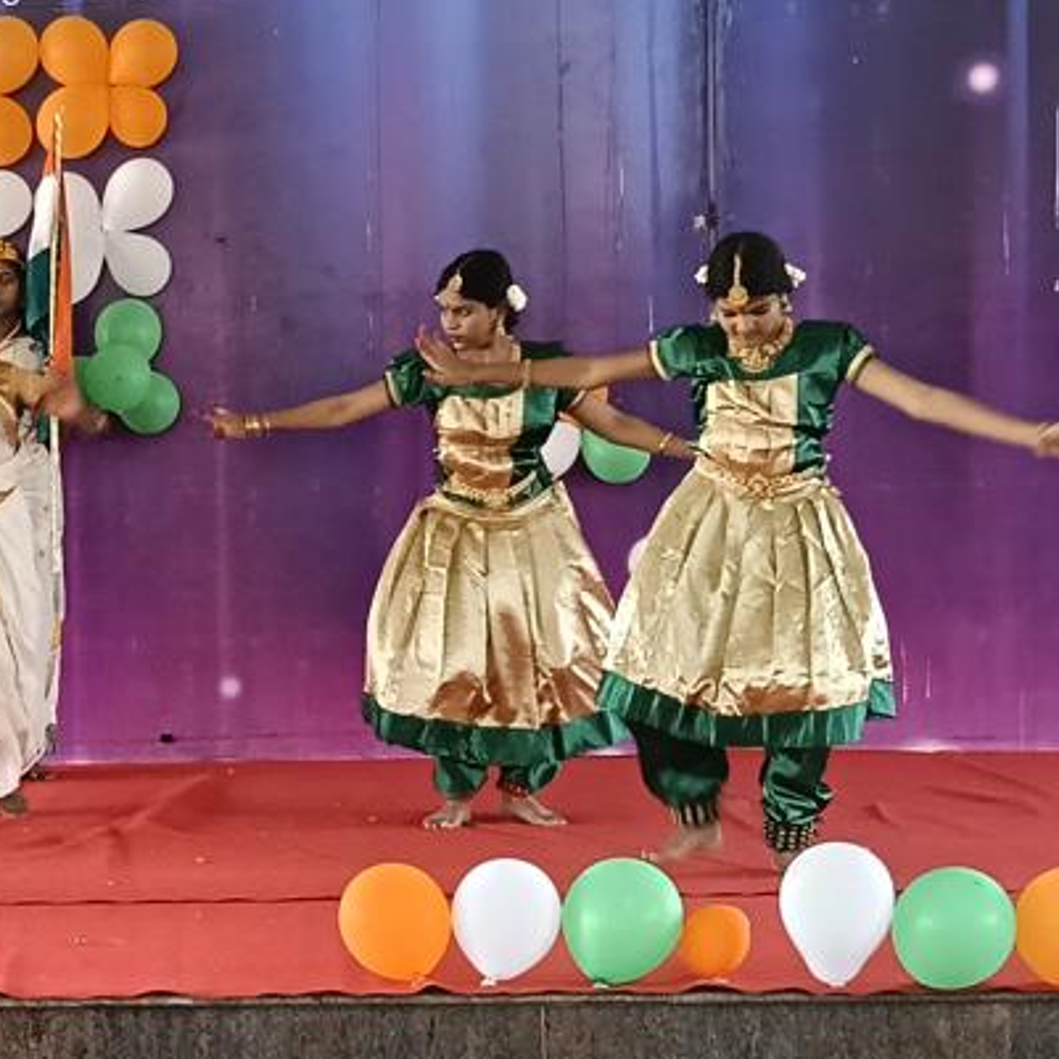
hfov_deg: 17.2
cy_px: 697
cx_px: -166
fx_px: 3357
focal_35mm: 97
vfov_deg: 17.9
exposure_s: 1/50
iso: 320
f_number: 1.8
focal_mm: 3.98
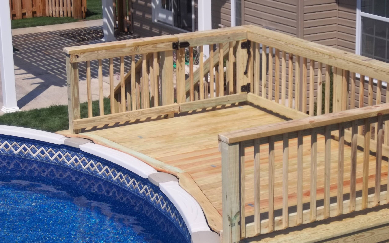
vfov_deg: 13.8
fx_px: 1007
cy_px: 139
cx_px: 195
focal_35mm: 95
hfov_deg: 21.9
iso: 64
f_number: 9.9
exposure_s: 1/250
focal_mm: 15.99
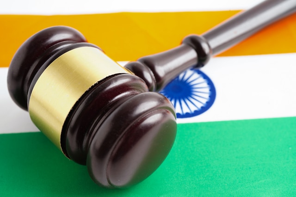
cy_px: 98
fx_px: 411
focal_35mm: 50
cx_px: 148
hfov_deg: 39.6
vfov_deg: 27.0
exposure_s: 1/80
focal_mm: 50
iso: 200
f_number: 8
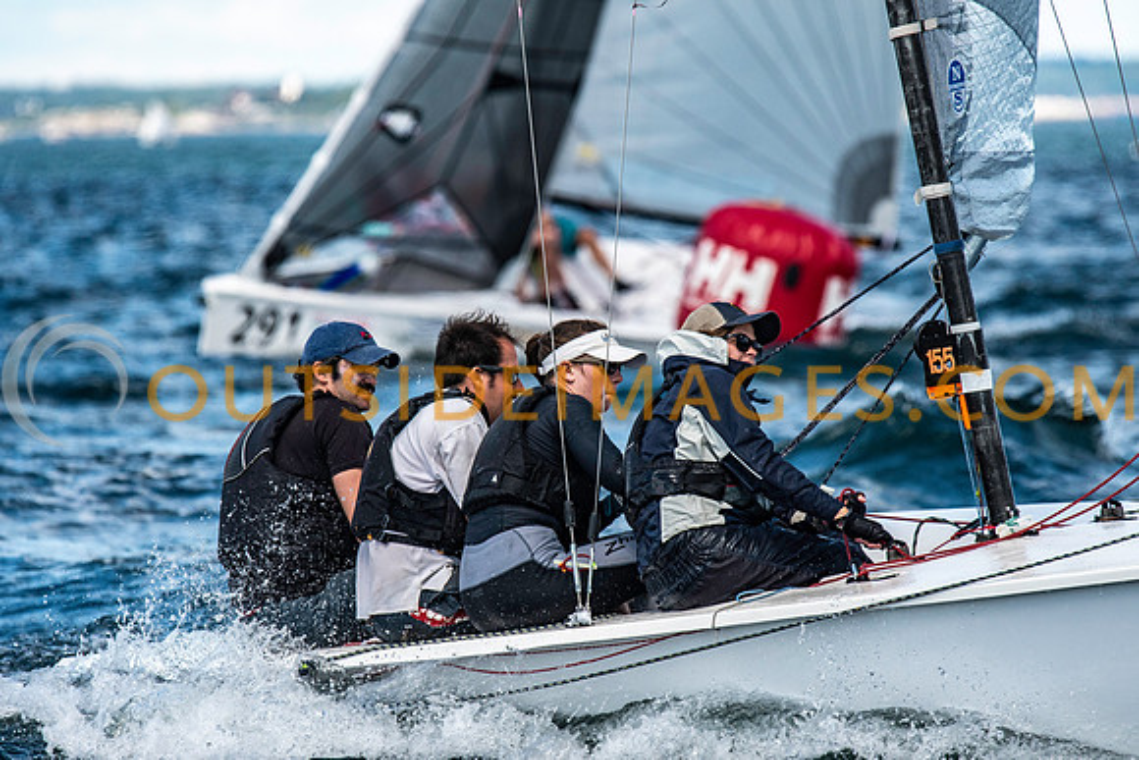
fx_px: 14240
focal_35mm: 450
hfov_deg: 4.6
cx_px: 570
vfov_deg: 3.1
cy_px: 380
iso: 500
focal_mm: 300
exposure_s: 1/3200
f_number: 5
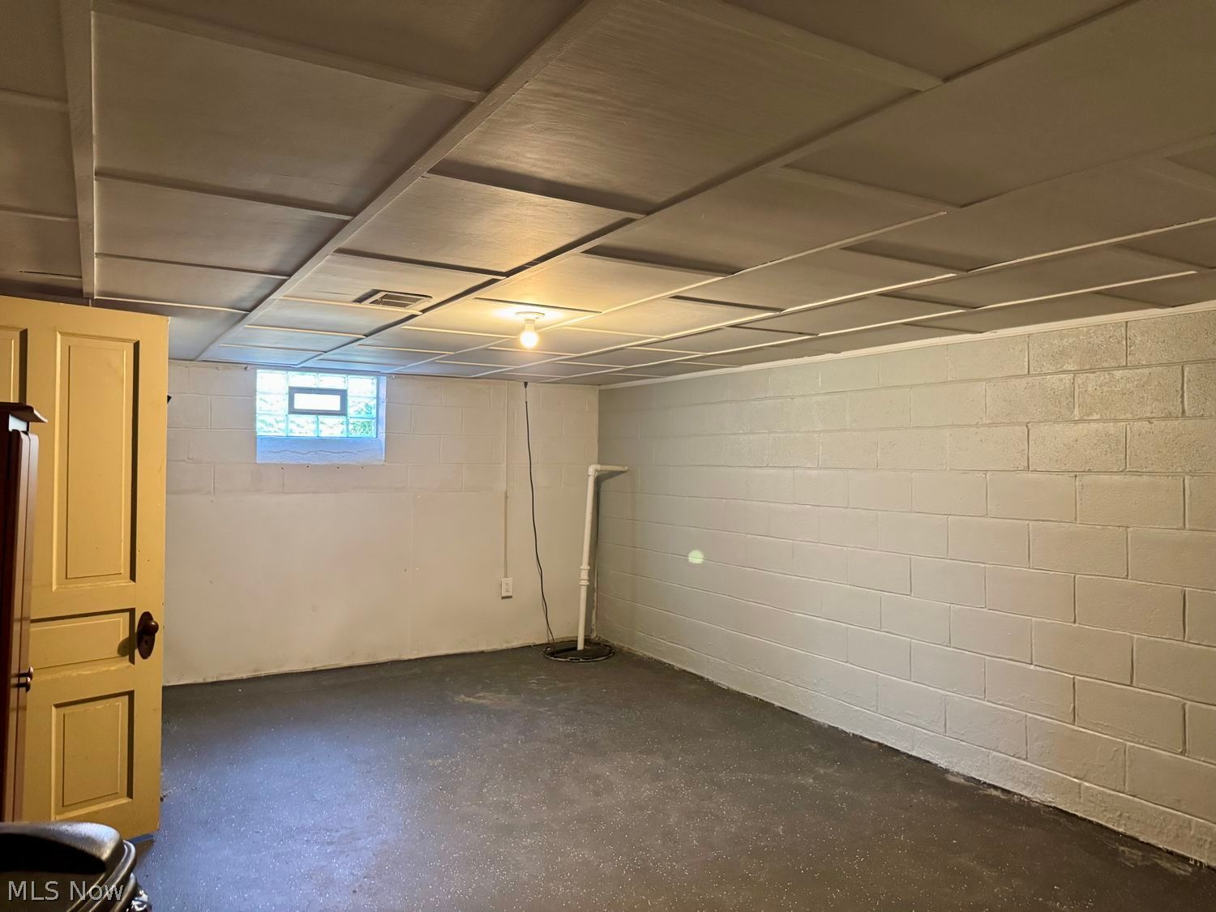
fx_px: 843
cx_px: 608
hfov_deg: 71.6
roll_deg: +0.1
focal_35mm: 24
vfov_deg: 56.8
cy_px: 456
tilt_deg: +0.4
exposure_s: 1/60
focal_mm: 6.76
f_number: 1.78
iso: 640
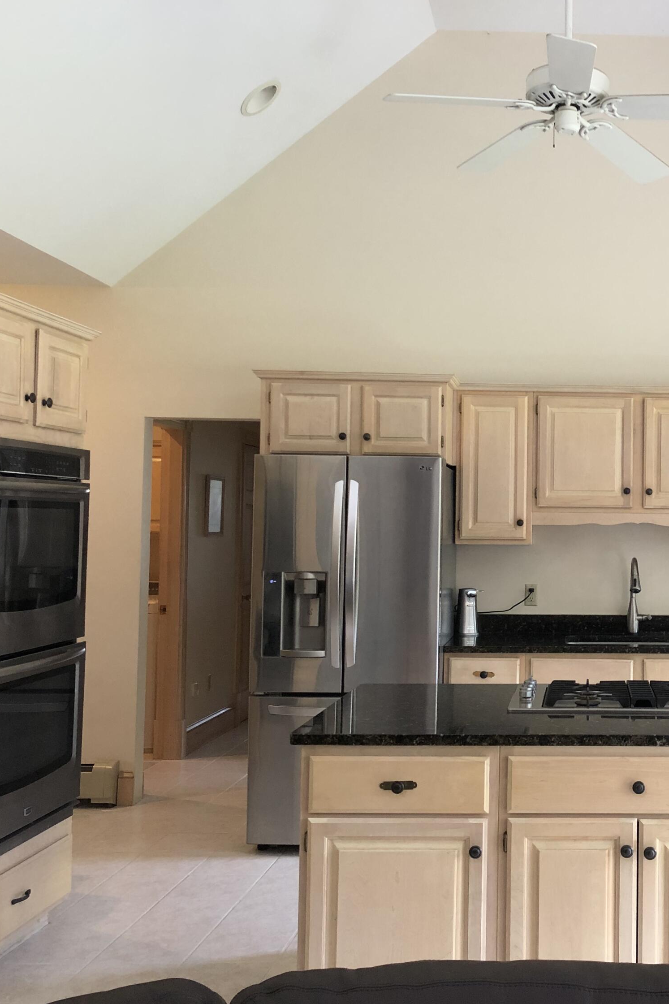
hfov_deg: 32.5
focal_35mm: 39
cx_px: 602
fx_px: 1087
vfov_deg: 49.6
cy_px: 501
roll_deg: -0.1
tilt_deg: +0.7
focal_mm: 4
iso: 32
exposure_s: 1/30
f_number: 1.8
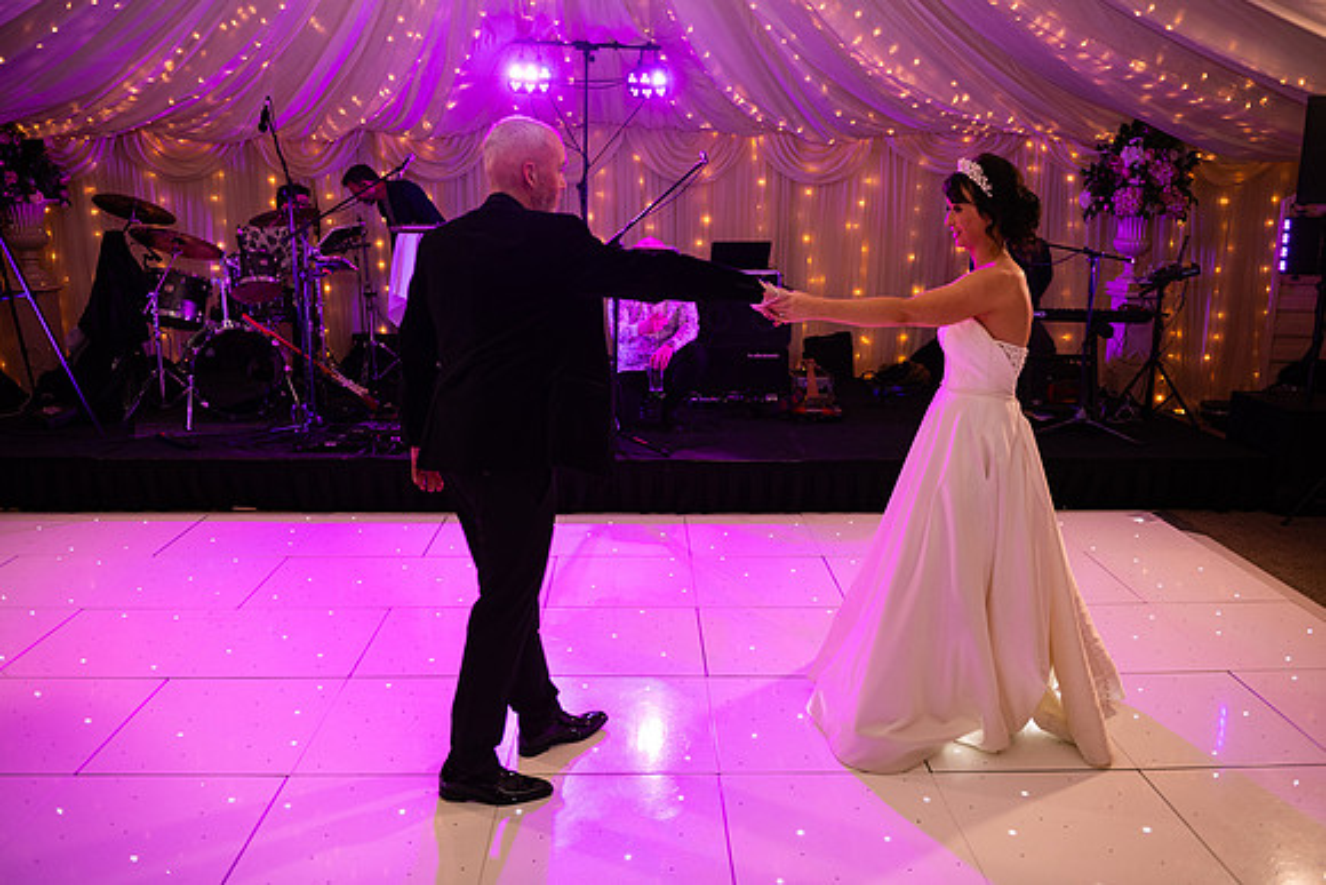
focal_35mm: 28
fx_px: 1032
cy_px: 442
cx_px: 663
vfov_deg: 46.4
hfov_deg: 65.5
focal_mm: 28
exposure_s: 1/160
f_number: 3.5
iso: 1000
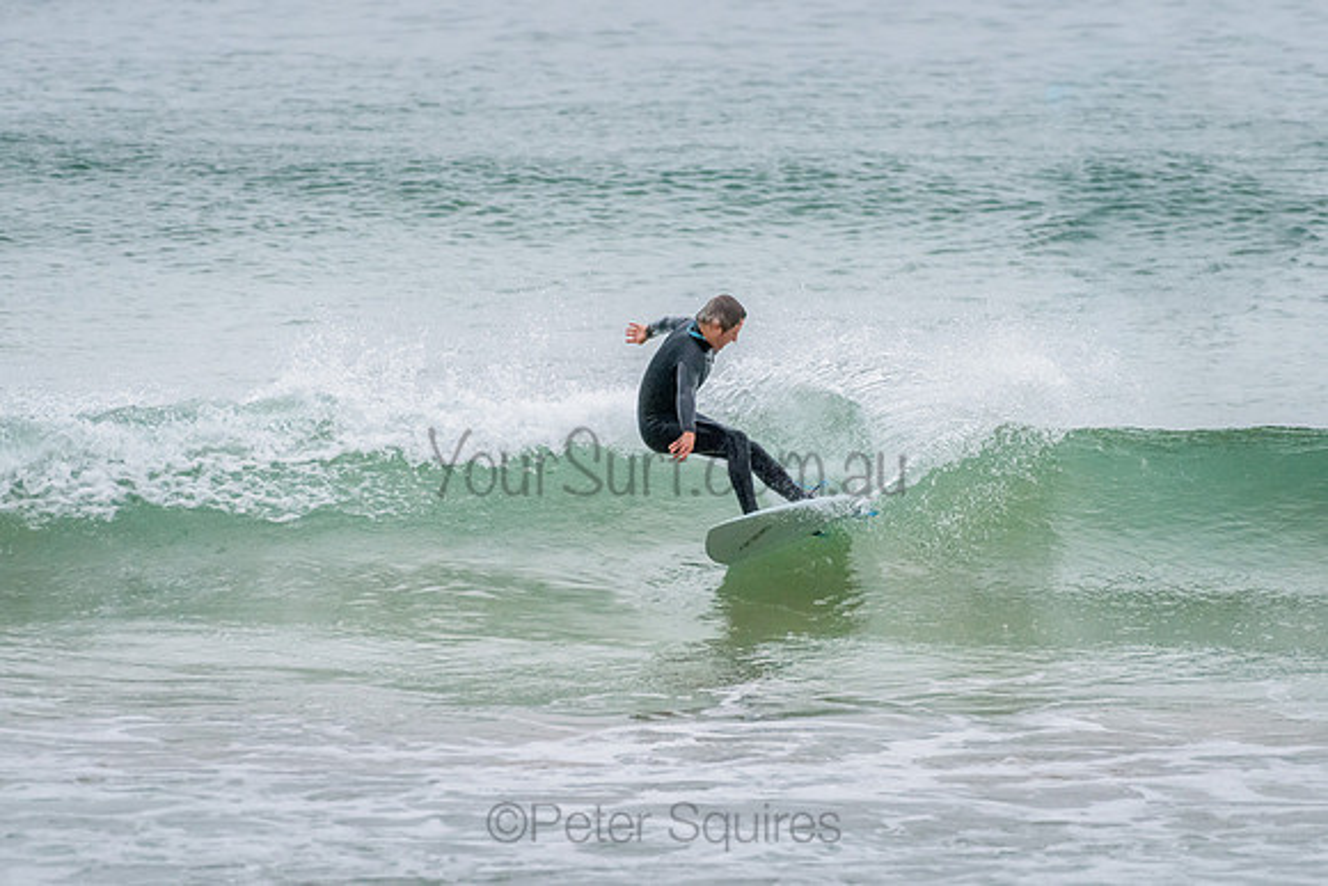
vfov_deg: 2.2
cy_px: 415
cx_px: 701
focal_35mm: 613
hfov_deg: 3.4
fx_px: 22630
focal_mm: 500
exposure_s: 1/1000
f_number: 5.6
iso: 1100
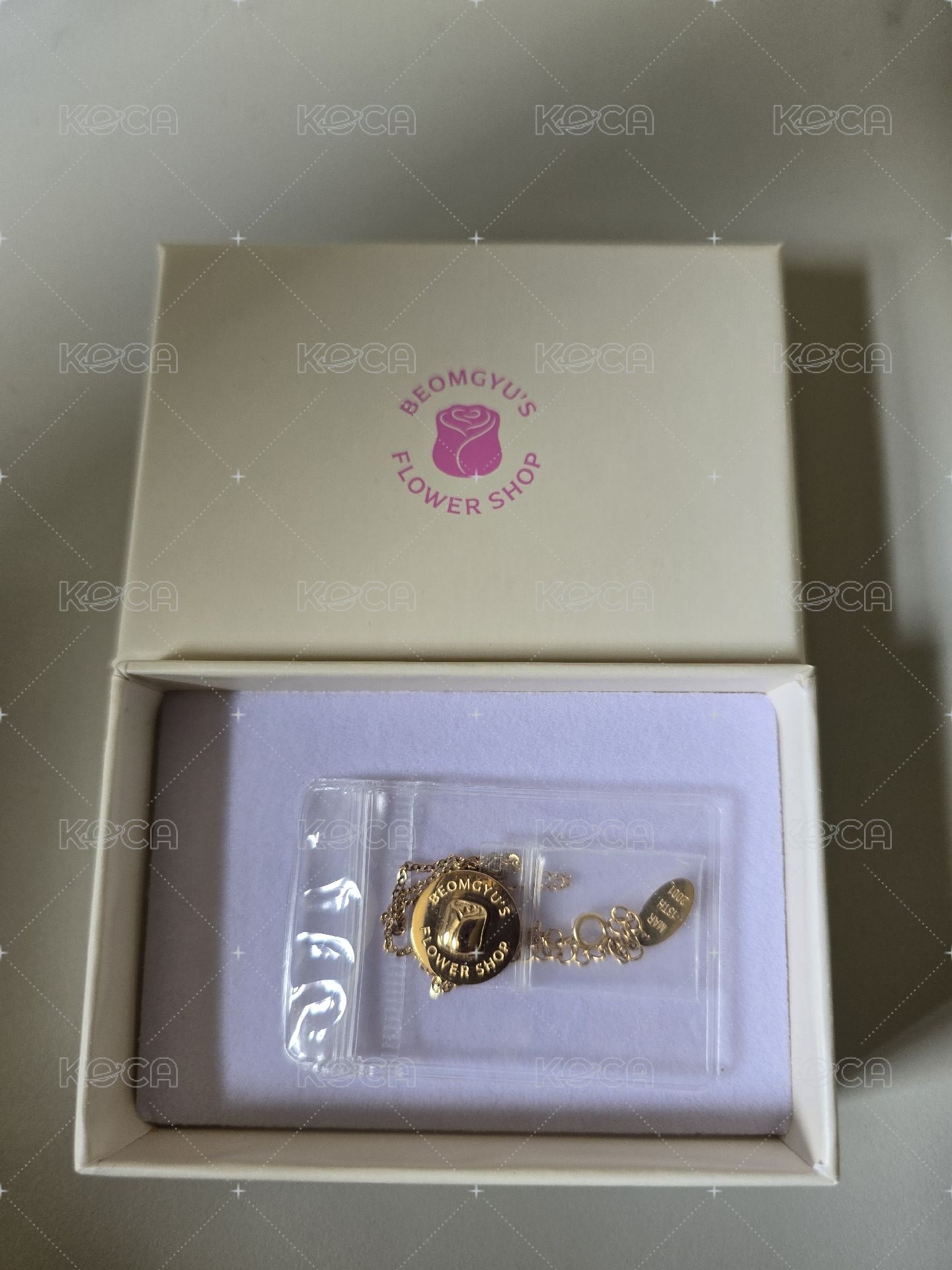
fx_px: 843
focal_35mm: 23
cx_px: 476
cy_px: 635
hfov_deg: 58.9
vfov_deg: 73.9
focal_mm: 6.3
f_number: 1.7
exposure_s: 1/51
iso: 80
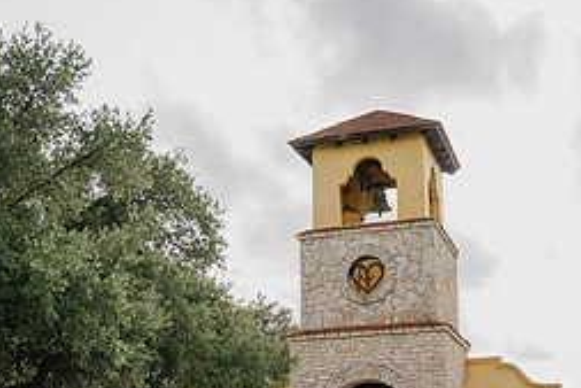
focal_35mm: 62
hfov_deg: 32.4
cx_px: 273
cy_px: 391
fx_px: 1001
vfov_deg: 21.2
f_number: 2.8
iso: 80
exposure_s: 1/1000
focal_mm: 27
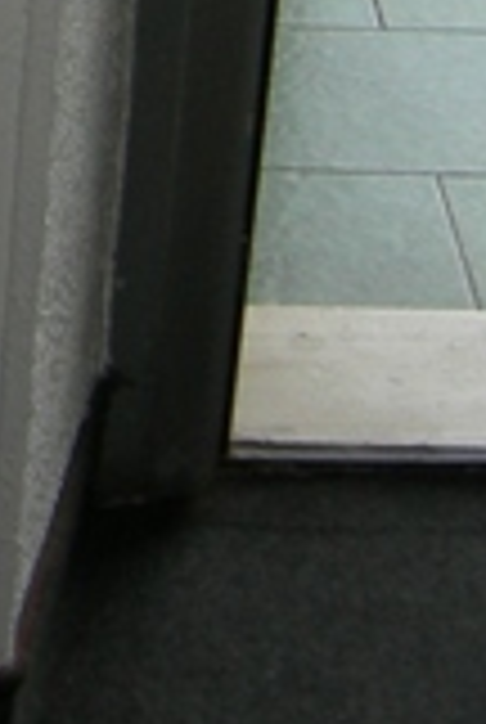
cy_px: -634
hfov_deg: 7.3
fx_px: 3669
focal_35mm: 182
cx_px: -454
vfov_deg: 10.5
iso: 64
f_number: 2.7
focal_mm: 7.5
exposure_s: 1/60.1
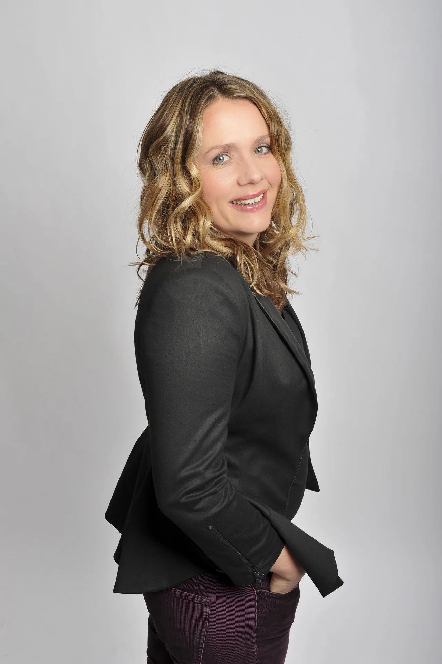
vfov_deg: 41.1
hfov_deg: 28.0
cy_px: 332
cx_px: 221
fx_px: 885
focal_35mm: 48
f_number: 11
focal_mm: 48
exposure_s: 1/250
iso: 200
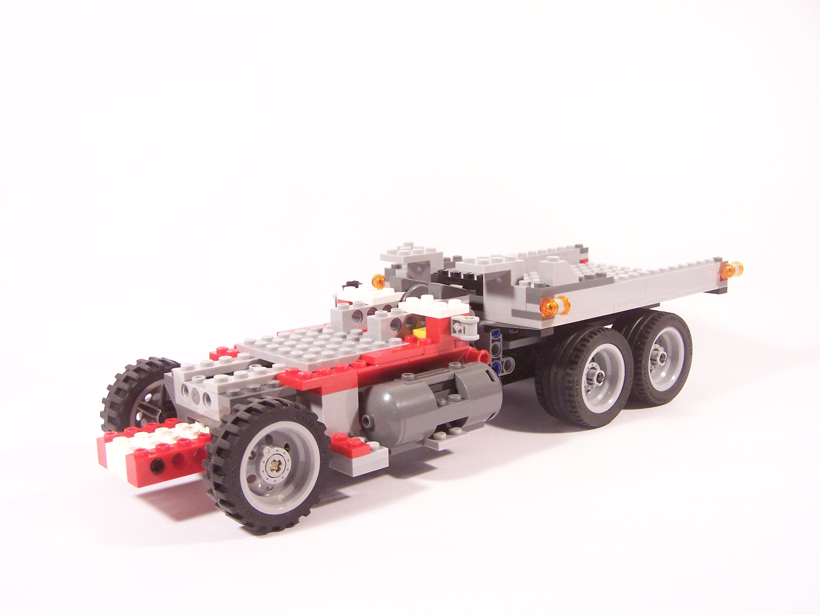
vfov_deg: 37.7
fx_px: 900
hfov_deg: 49.0
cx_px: 410
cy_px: 308
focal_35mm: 38
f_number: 3.6
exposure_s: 1/20
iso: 200
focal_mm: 6.3
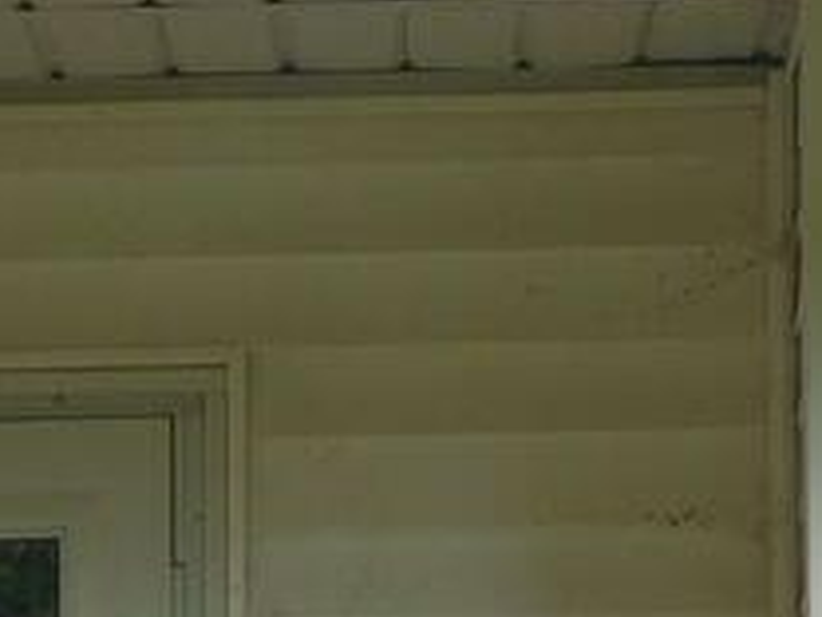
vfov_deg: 8.7
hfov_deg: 12.0
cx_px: 156
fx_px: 3894
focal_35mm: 164
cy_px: 1064
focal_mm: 7.1
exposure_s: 1/320
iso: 125
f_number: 3.6
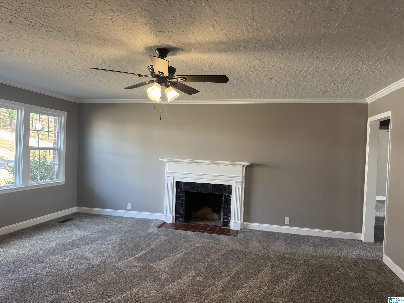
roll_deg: -2.7
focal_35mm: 24
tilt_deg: -1.9
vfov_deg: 56.8
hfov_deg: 71.6
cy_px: 152
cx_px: 202
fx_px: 280
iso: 125
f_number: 1.78
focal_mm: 6.76
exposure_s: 1/121
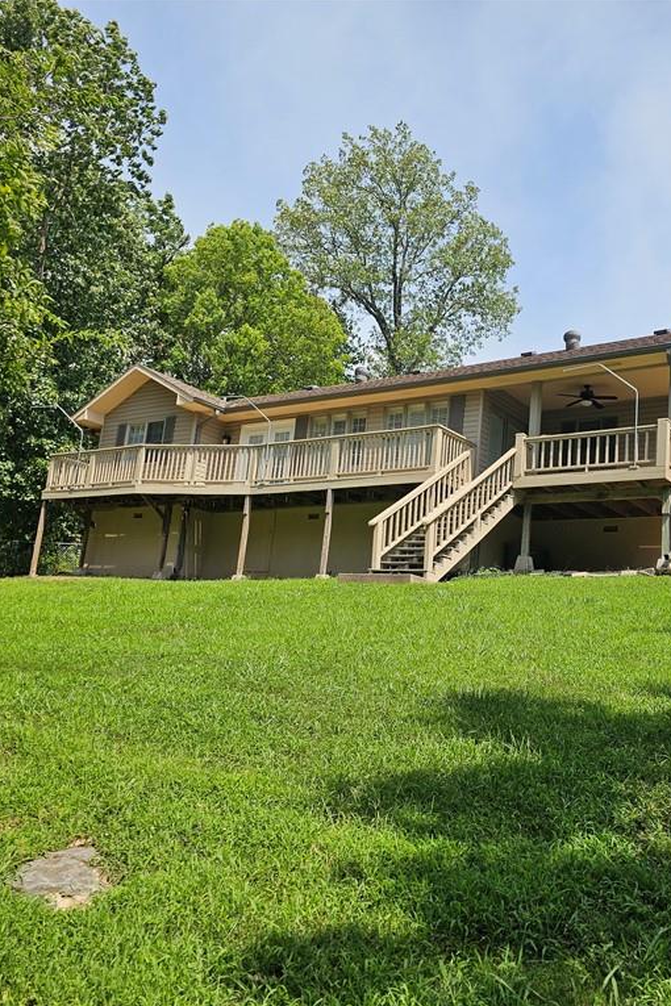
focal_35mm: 32
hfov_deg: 40.7
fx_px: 895
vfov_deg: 58.7
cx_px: 437
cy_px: 502
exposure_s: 1/688
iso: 10
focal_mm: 6.3
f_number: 1.7
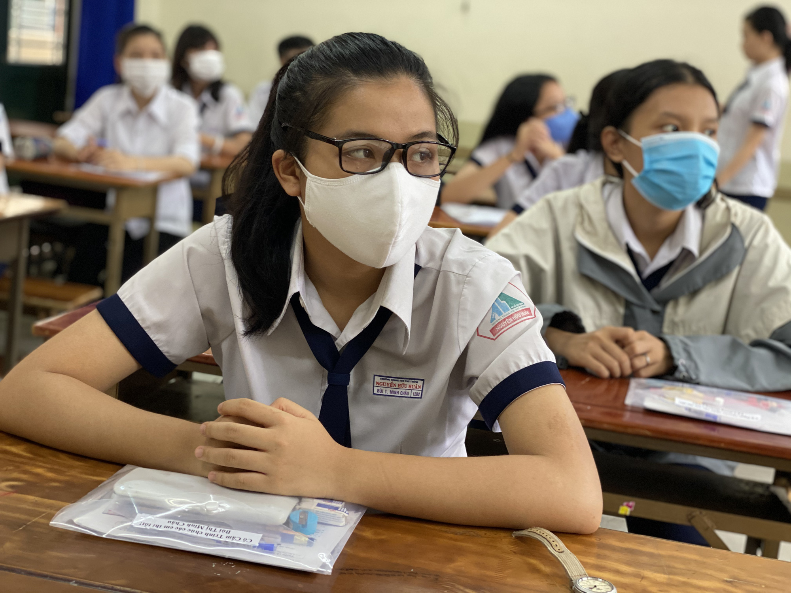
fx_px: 1188
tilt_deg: -11.4
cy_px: 296
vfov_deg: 28.0
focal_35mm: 52
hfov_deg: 36.8
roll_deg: -6.8
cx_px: 396
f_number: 2
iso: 125
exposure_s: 1/50
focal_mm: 6
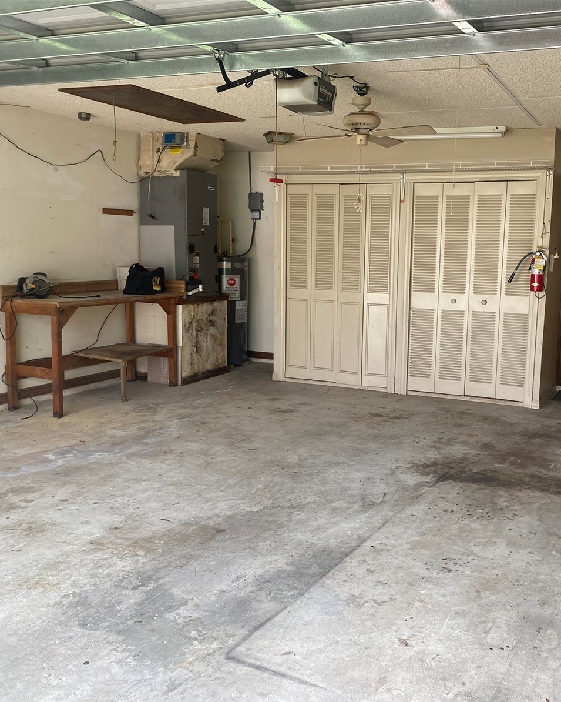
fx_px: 706
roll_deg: -1.3
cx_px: 367
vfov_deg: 52.8
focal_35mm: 34
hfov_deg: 42.9
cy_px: 352
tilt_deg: -7.6
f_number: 1.8
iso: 32
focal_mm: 4.25
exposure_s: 1/122
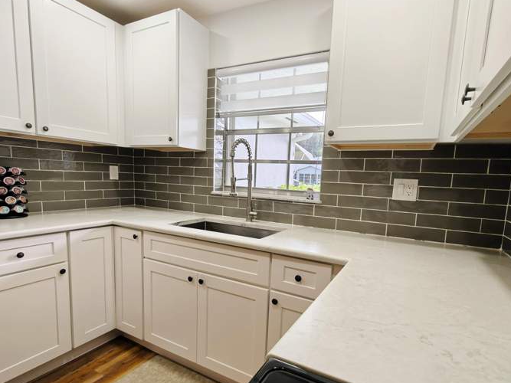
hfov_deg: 87.7
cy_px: 212
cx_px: 269
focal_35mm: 18
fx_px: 266
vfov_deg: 71.4
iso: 250
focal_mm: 2.3
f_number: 2
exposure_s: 1/120
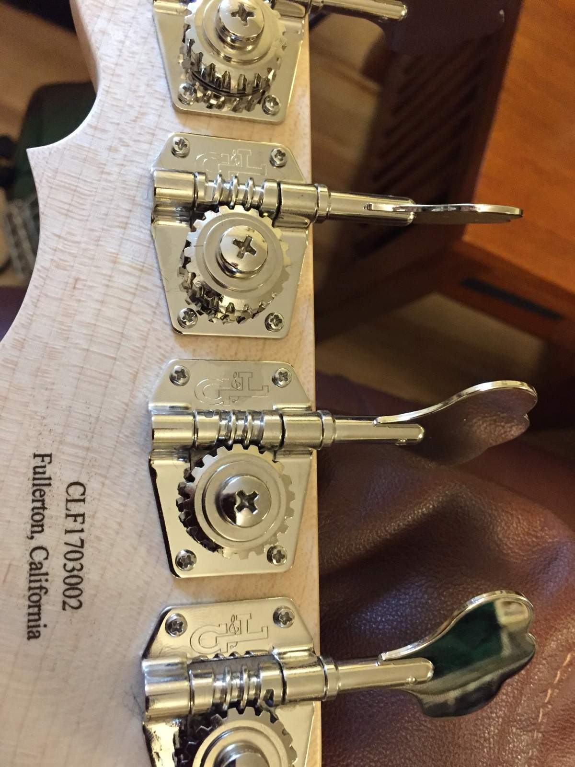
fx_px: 642
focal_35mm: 29
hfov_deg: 48.2
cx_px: 288
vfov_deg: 61.7
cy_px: 384
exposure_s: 1/15
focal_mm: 4.15
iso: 320
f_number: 2.2
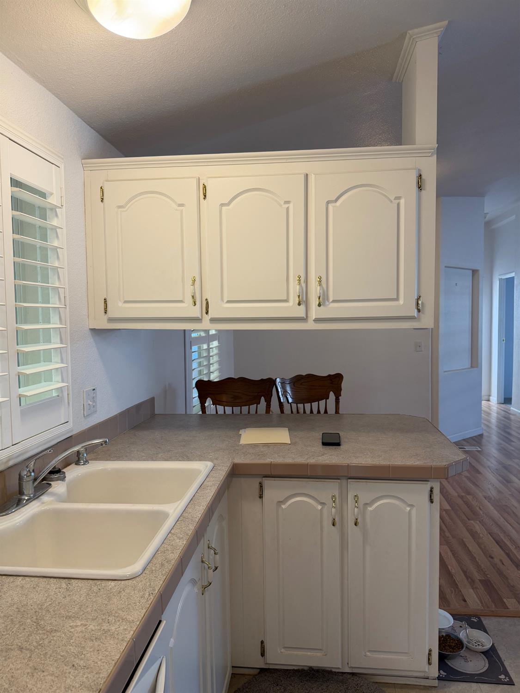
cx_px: 260
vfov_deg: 71.6
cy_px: 346
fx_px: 480
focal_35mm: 24
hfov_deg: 56.8
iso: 160
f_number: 1.78
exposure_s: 1/120
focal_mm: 6.76
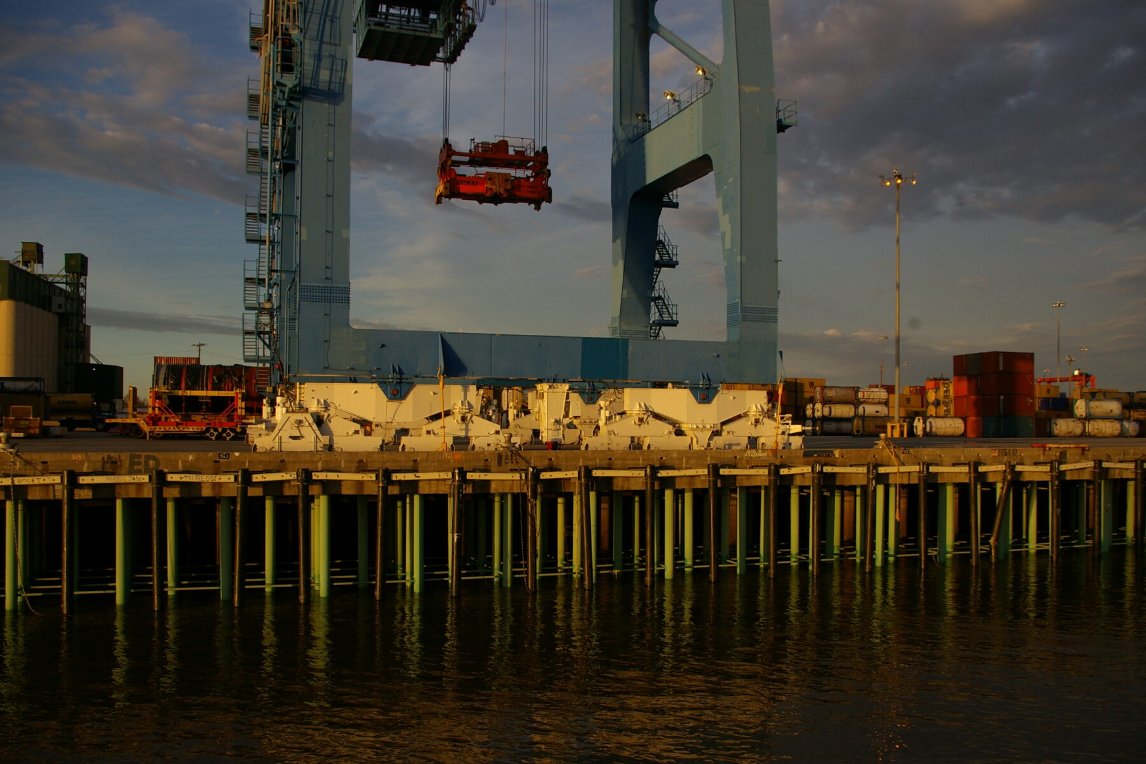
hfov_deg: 61.9
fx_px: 955
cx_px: 573
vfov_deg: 43.6
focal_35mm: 30
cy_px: 382
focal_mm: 20
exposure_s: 1/350
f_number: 8
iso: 200
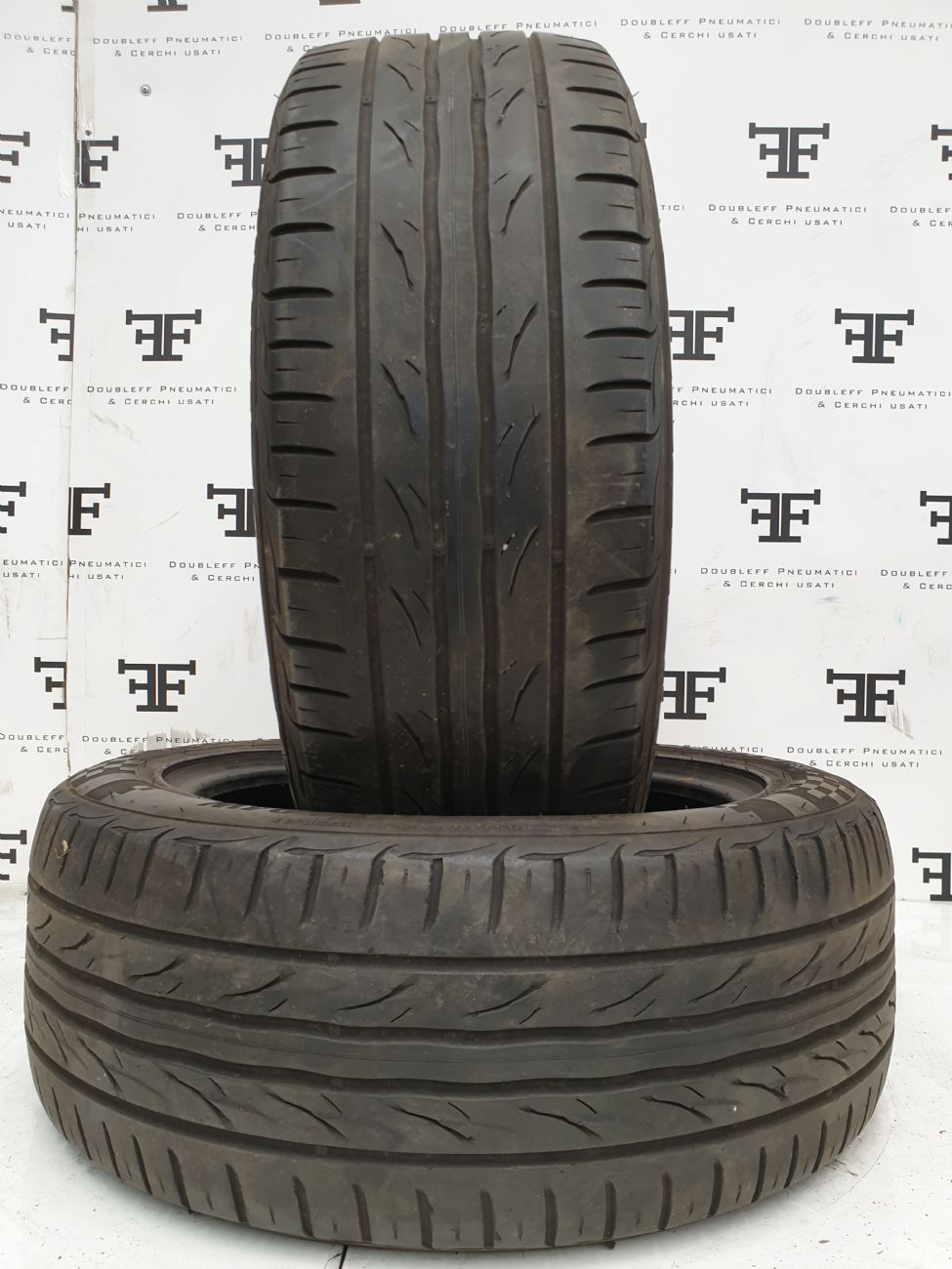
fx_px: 953
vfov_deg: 67.3
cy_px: 634
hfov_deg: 53.1
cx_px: 476
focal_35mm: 26
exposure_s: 1/50
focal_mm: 4.3
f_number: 2.4
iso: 64
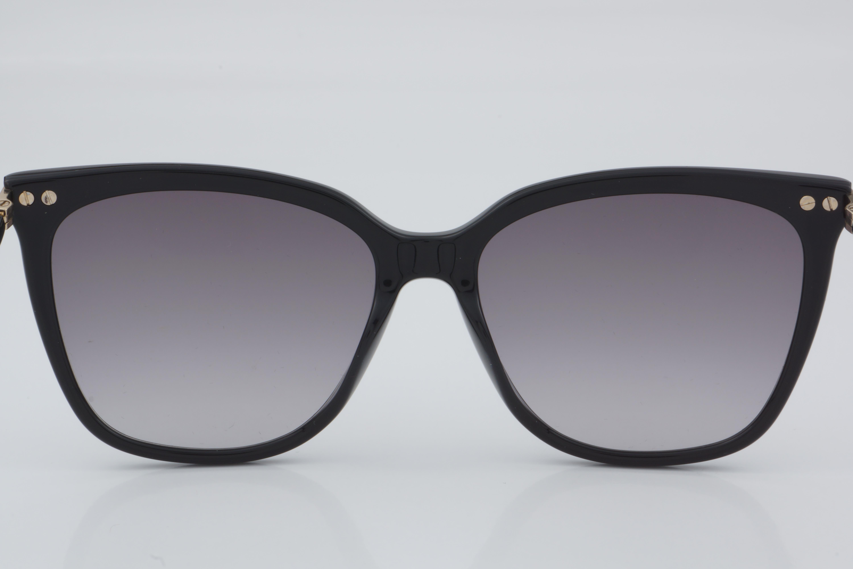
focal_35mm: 82
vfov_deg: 16.6
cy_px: 284
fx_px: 1955
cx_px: 426
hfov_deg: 24.6
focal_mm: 55
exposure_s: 1/4
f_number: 32
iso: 100
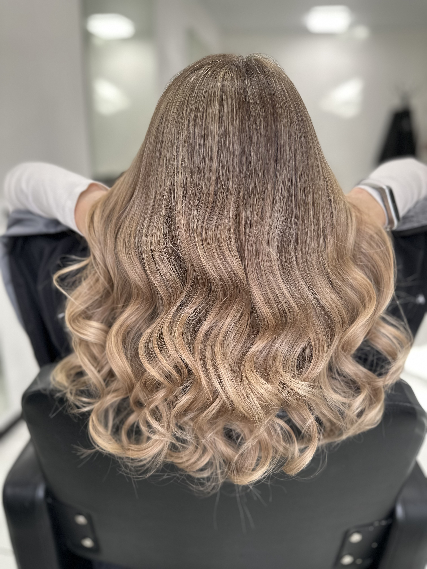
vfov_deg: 71.6
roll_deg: -1.7
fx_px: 395
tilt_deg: -18.5
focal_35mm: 24
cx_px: 214
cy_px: 284
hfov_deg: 56.8
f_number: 1.78
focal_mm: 6.86
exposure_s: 1/121
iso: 125
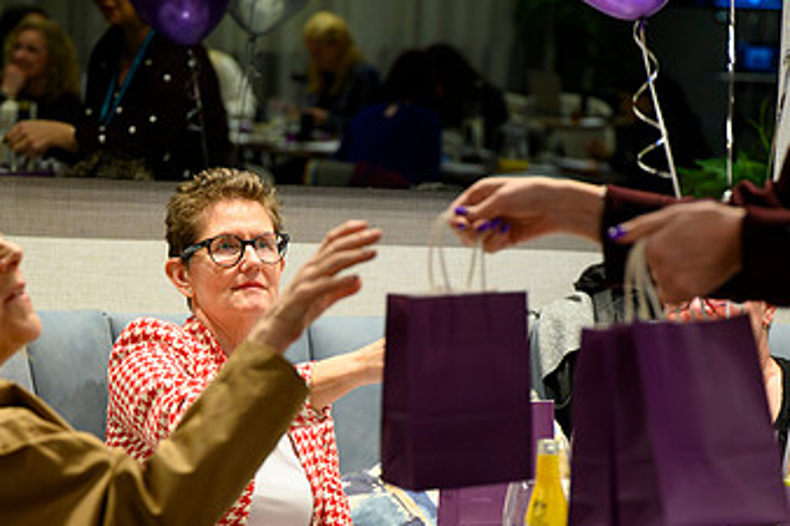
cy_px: 337
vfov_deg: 11.4
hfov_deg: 17.1
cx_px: 439
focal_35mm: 120
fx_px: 2632
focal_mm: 70
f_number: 2.8
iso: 2500
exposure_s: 1/200
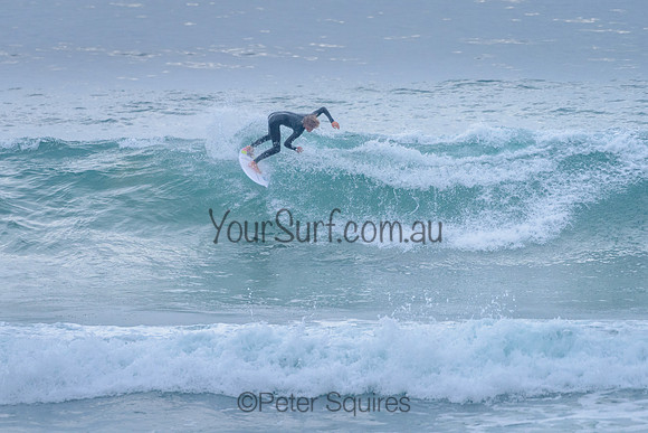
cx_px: 255
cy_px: 168
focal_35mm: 466
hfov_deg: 4.4
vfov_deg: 3.0
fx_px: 8385
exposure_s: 1/2000
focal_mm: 380
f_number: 5.6
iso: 1600
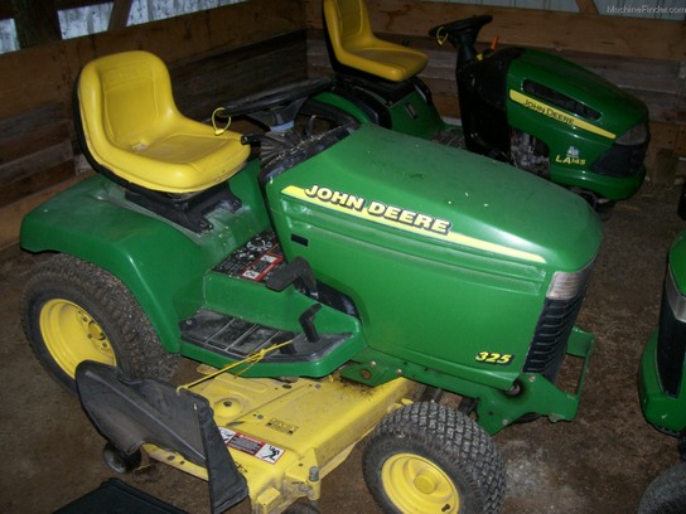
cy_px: 257
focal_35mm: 34
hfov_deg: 54.0
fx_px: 674
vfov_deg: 41.8
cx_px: 343
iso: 80
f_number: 2.7
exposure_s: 1/64
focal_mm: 5.6
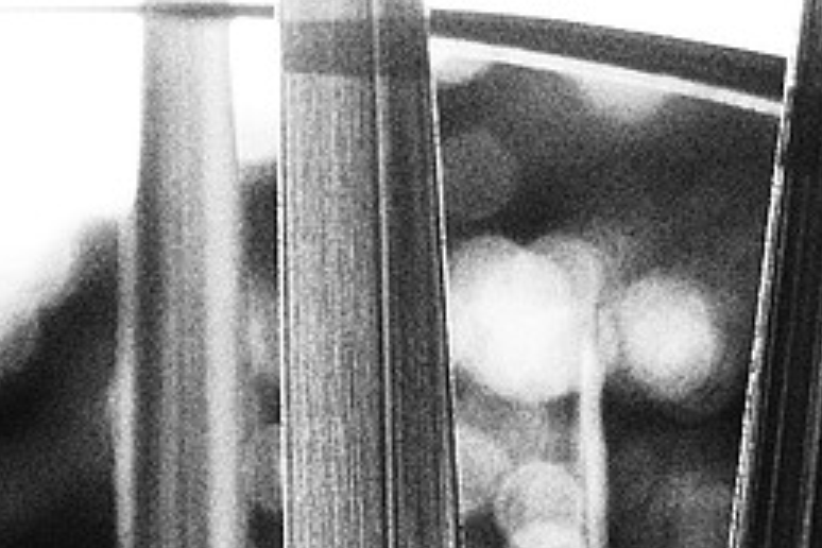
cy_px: 701
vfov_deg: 9.0
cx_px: 80
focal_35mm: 151
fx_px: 3448
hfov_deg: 13.5
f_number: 2.8
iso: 320
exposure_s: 1/160
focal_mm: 18.3
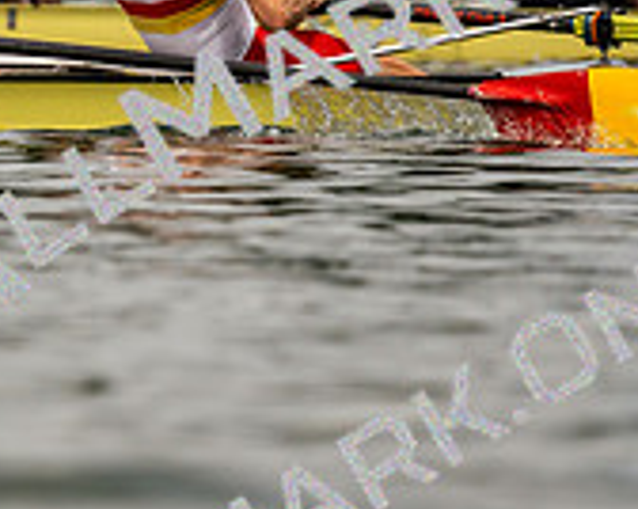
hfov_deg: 1.5
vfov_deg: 1.2
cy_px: 17
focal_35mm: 1298
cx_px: -448
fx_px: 24481
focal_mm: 400
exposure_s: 1/2000
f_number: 6.3
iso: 160
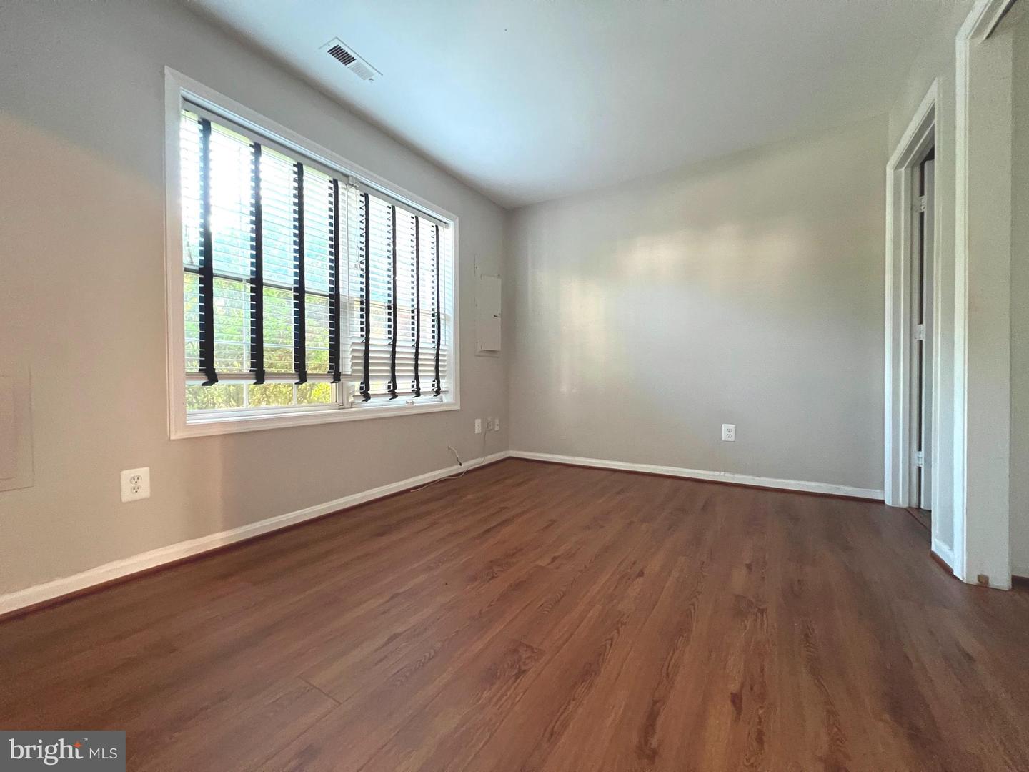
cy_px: 386
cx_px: 514
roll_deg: +0.4
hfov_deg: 106.2
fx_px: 386
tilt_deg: -1.9
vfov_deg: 89.9
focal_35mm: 13
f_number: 1.8
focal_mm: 1.57
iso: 640
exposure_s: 1/60
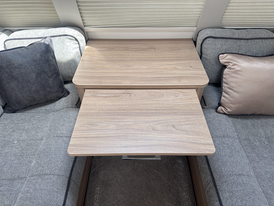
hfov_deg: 71.6
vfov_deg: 56.8
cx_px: 137
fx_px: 190
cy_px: 103
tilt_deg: -39.3
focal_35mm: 24
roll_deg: +2.5
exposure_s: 1/121
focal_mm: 6.86
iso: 80
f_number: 1.78
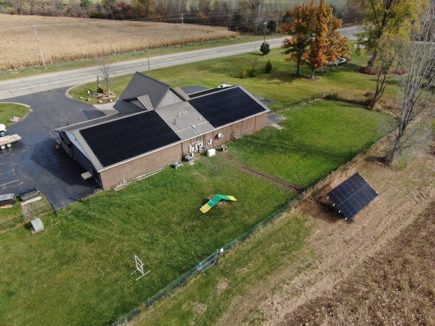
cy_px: 163
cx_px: 218
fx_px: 302
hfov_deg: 71.6
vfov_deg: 56.8
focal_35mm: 24
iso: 100
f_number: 2.8
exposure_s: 1/800
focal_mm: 4.39
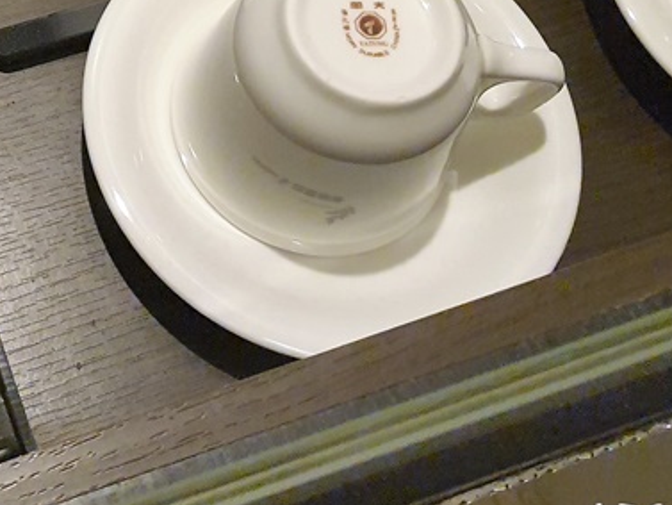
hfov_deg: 25.6
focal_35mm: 69
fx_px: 1340
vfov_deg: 20.2
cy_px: -70
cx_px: -103
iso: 500
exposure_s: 1/24
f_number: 1.7
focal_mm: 4.32
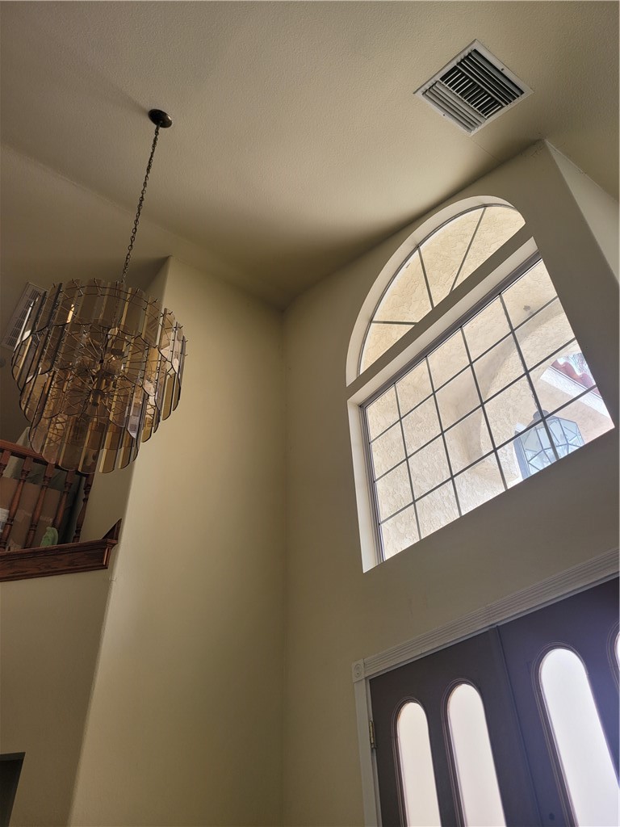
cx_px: 310
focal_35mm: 26
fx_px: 621
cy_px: 414
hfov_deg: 53.1
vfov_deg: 67.3
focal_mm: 5.4
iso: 40
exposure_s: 1/151
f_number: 1.8
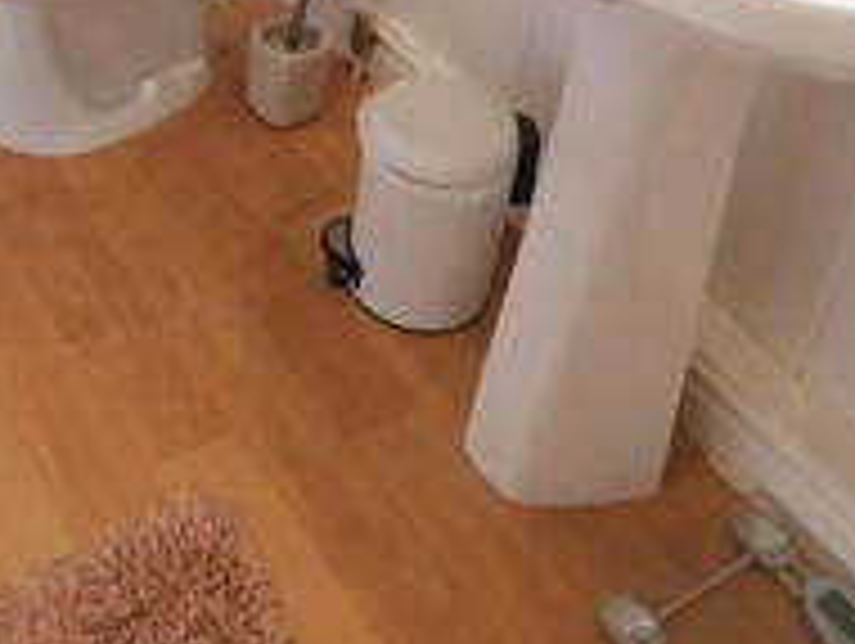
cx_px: 212
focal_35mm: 55
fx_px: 1360
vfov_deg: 23.5
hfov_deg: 34.2
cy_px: -191
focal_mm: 9
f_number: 4
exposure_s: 1/60
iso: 1600
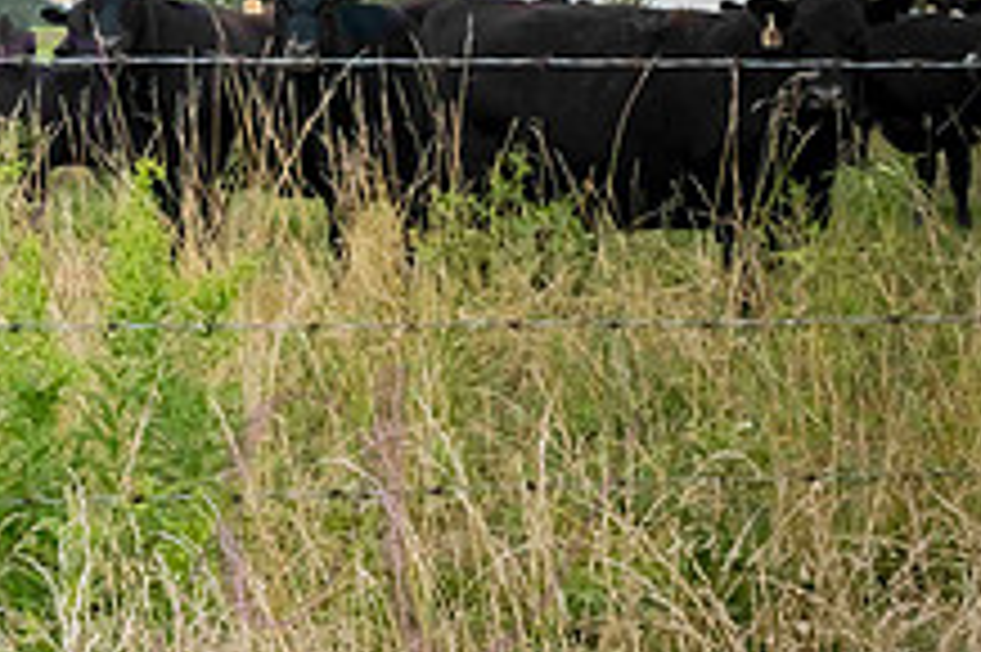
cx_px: -256
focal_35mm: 133
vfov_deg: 10.3
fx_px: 3621
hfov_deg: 14.8
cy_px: 124
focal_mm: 50
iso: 640
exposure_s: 1/320
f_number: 10
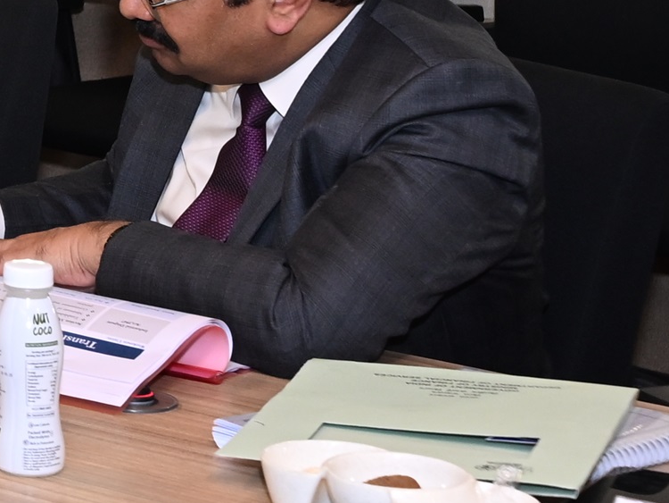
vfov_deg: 8.5
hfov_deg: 10.1
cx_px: -922
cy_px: -192
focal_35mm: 172
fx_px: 3325
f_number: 6.3
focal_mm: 37
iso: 1250
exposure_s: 1/125
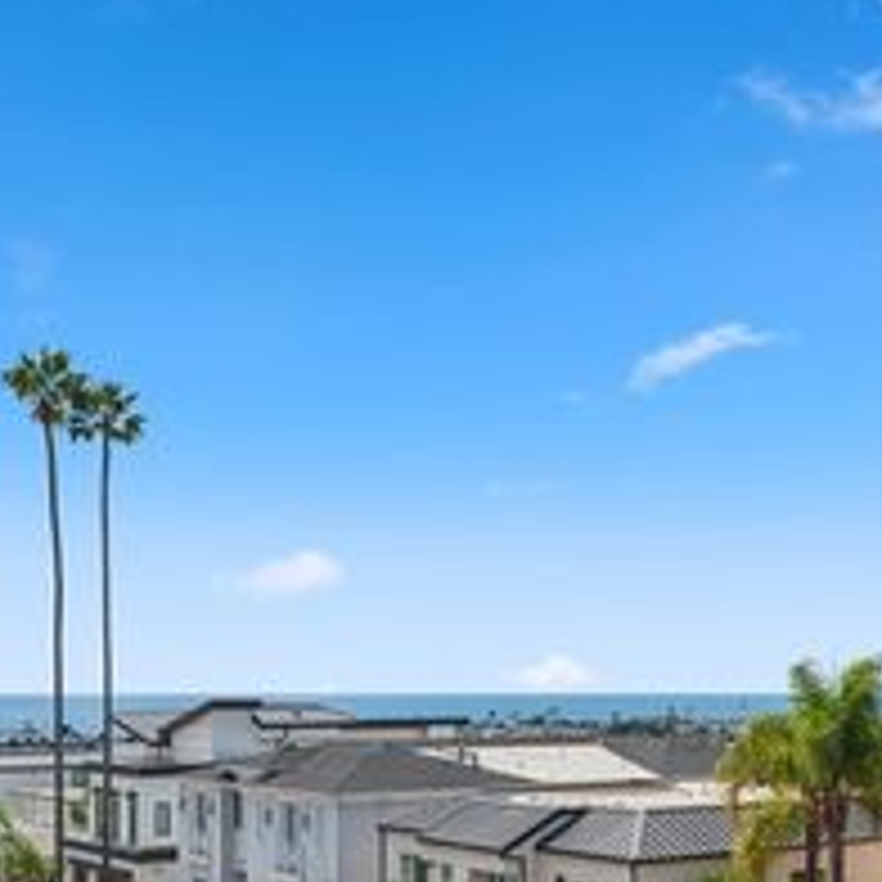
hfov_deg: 32.4
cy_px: 668
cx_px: 616
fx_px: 1499
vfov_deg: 32.1
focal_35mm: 52
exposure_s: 1/2500
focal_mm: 24
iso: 400
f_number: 8
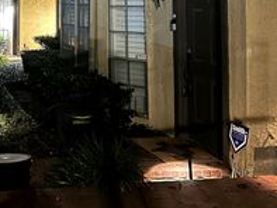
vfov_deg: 22.7
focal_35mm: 61
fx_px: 488
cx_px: 10
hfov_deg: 29.8
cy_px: -22
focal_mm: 6.86
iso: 2000
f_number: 1.78
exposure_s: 1/5
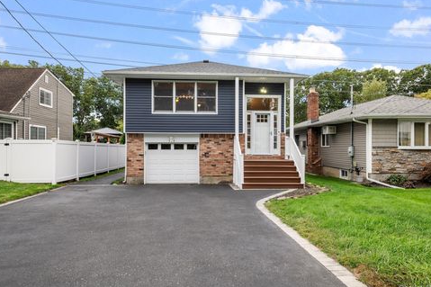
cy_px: 144
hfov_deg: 73.8
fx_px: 287
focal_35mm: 24
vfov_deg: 53.1
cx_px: 219
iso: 100
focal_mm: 23
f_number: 8
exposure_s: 1/30
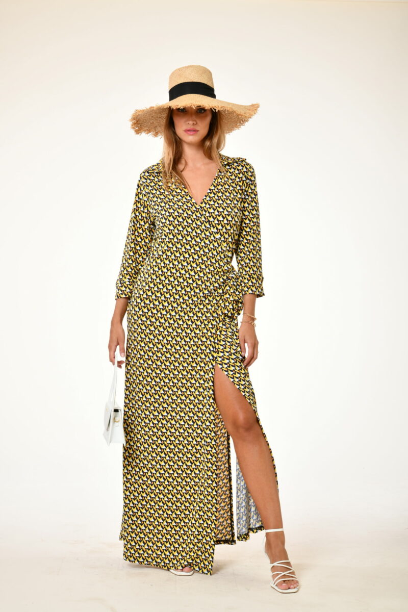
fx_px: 1054
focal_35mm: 62
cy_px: 306
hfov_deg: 21.9
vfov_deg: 32.4
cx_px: 204
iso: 100
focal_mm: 62
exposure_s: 1/250
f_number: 16
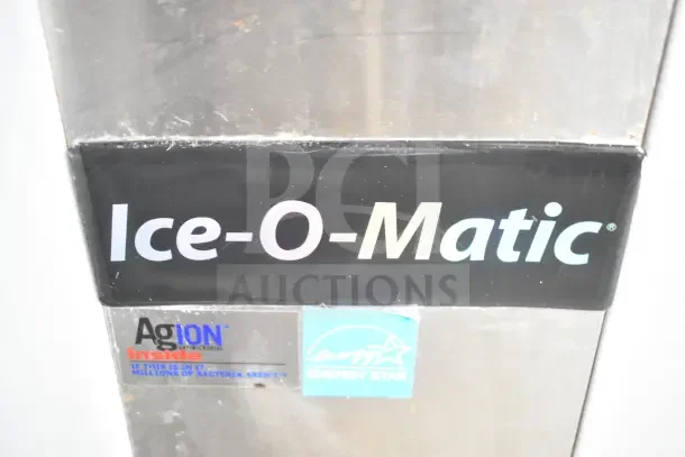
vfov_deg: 30.9
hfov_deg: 45.0
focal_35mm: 44
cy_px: 228
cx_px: 342
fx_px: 828
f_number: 4.2
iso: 2800
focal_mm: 29
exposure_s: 1/50
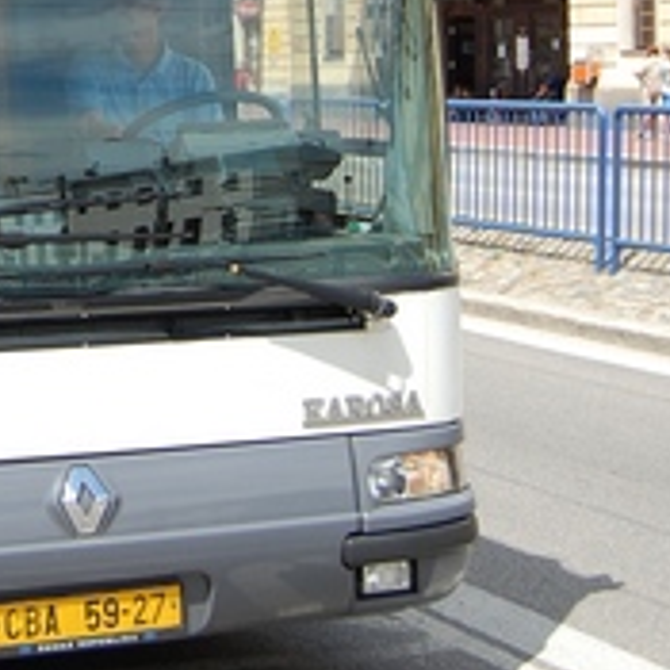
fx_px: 2102
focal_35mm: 96
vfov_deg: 17.6
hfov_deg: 17.7
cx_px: 2
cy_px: -38
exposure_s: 1/1000
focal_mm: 22
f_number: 4
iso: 200
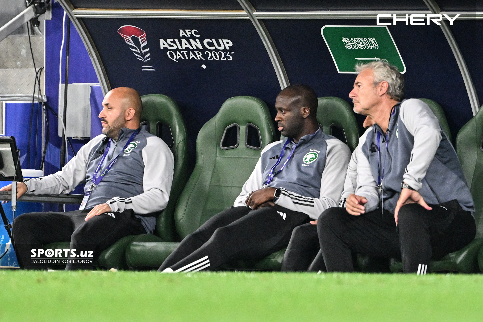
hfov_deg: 3.7
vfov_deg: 2.5
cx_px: 242
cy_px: 161
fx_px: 7512
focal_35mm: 560
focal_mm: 560
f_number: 4
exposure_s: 1/1000
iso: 3200
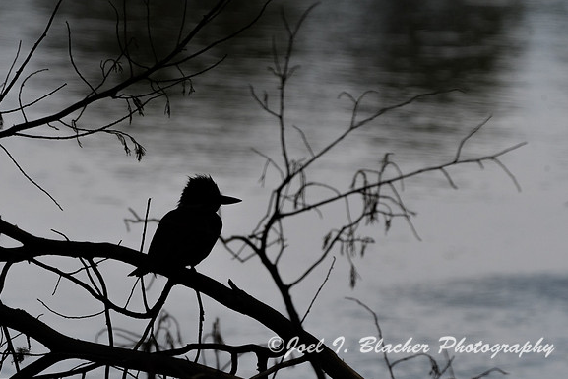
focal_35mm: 754
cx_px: 284
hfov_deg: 2.7
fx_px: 11899
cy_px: 190
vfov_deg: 1.8
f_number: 11
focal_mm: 500
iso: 400
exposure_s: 1/1600
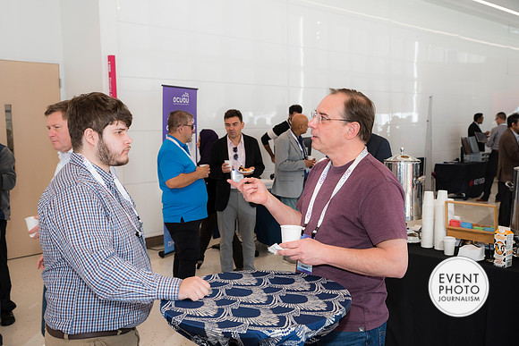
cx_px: 260
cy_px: 173
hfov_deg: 50.7
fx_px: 548
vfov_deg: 35.1
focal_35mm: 38
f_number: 5.6
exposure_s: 1/200
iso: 800
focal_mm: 38
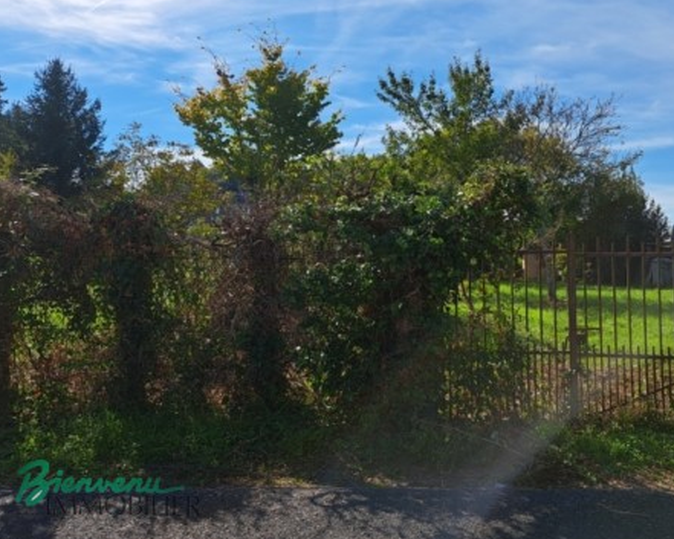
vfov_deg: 46.8
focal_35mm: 31
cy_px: 212
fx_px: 619
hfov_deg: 56.3
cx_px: 431
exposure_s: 1/1961
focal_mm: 5.23
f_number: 1.8
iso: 50
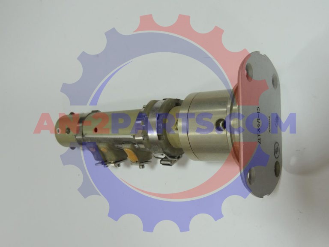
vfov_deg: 40.7
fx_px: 333
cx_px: 164
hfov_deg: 52.6
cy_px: 124
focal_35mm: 35
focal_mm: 6.2
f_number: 3.3
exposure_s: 1/25
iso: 400
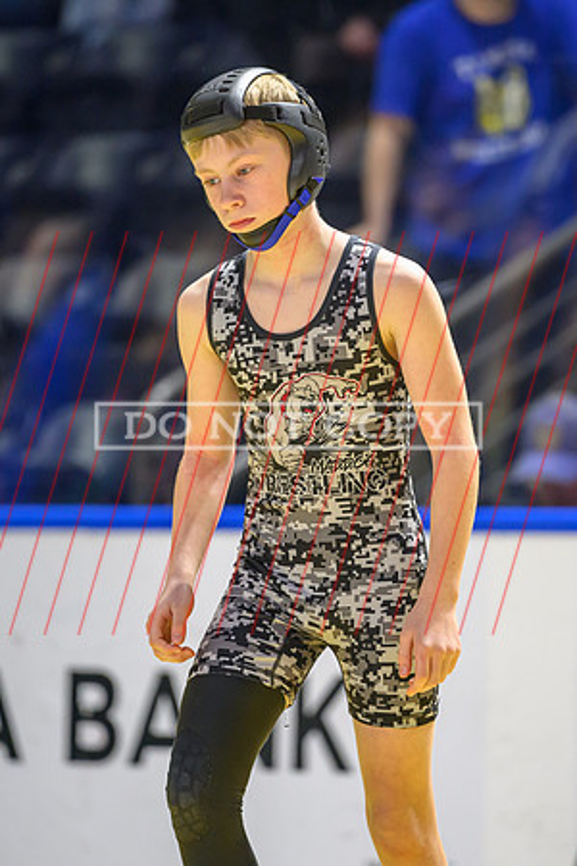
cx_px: 293
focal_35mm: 320
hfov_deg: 4.3
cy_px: 412
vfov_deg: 6.4
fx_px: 7701
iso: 4500
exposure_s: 1/800
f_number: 2.8
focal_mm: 200
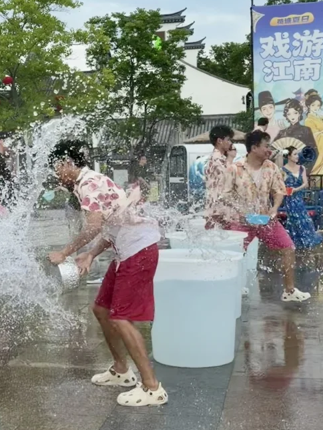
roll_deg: +0.7
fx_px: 721
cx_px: 102
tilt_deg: -1.1
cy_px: 140
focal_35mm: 58
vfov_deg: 32.9
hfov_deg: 25.1
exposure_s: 1/959
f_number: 1.6
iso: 50
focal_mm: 5.96
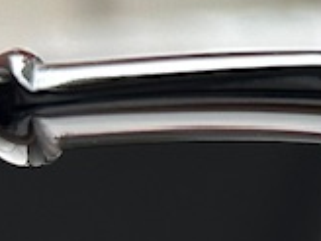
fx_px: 3468
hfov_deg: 4.9
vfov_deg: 3.9
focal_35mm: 374
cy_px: 519
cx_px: 1100
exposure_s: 1/169
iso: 64
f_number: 1.78
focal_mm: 6.86
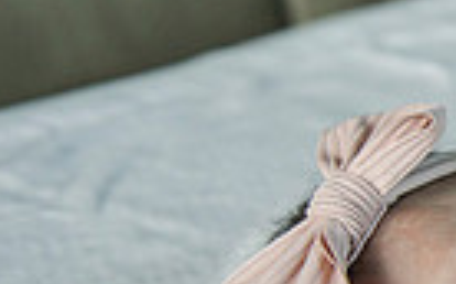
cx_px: 915
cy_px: 305
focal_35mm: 146
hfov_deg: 12.6
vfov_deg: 8.9
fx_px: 1813
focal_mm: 34
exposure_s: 1/640
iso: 2000
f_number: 3.5
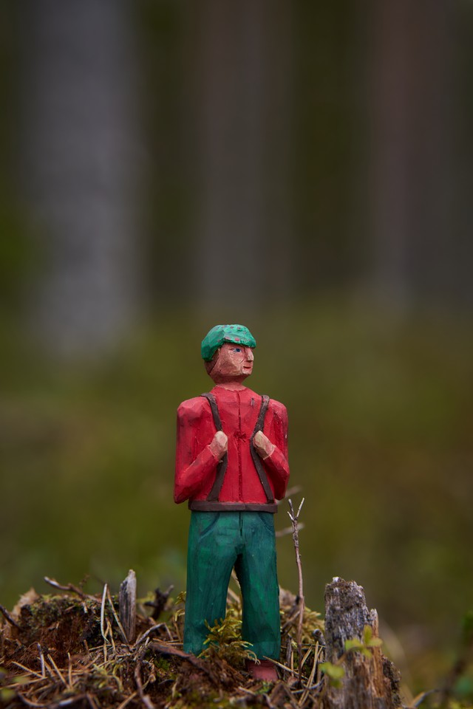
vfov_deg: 23.9
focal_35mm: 85
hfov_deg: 16.1
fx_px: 1675
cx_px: 236
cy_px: 354
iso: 100
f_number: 4
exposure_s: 1/125
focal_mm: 85
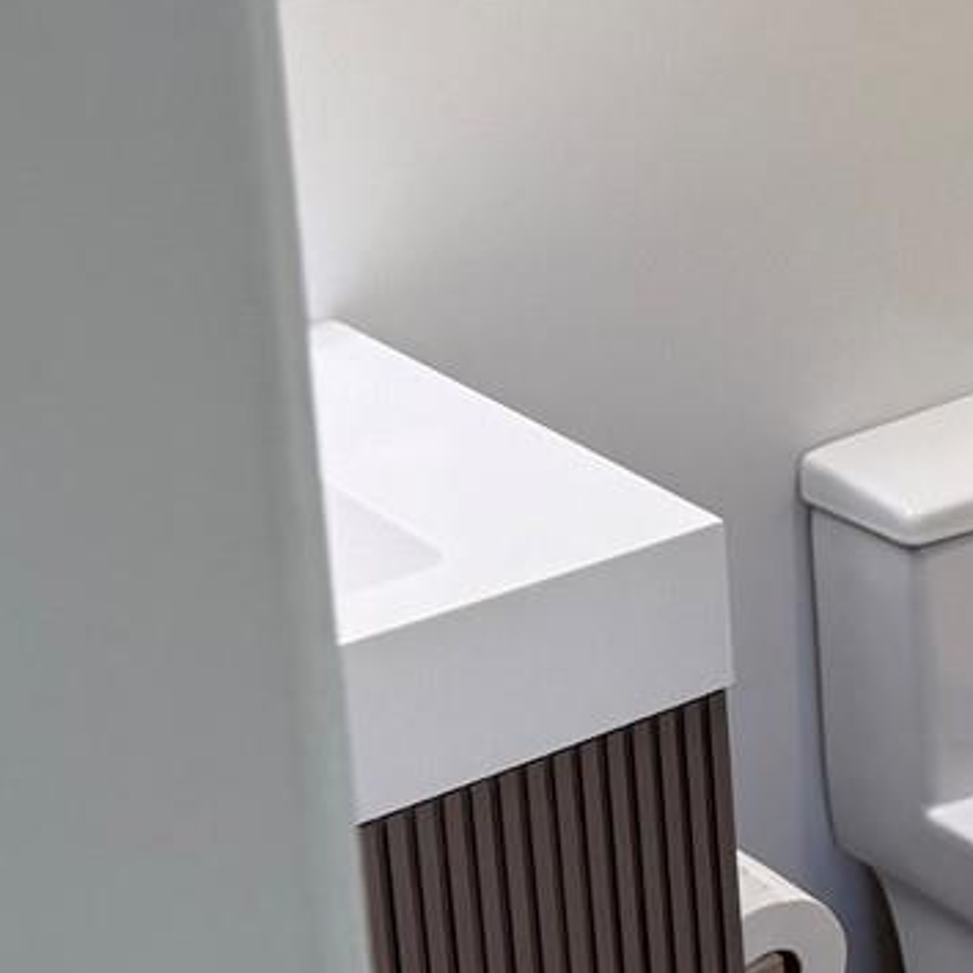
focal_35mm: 96
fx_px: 3053
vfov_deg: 17.5
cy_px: -80
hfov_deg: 16.5
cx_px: 1470
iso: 80
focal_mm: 6.76
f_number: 1.78
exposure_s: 1/183
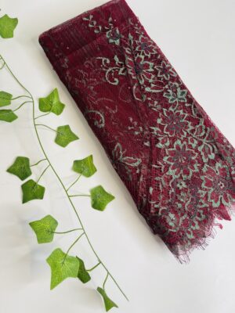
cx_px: 118
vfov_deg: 67.3
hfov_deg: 53.1
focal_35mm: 26
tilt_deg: -74.7
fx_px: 235
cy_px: 156
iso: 40
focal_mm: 5.1
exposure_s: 1/121
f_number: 1.6
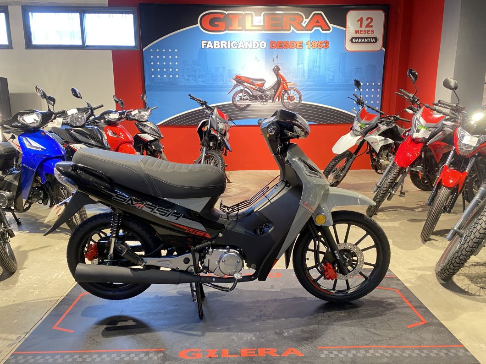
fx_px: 365
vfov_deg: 53.1
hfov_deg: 67.3
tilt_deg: -11.9
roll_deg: +0.6
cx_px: 243
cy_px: 182
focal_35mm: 26
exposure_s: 1/50
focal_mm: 4.25
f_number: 1.8
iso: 320
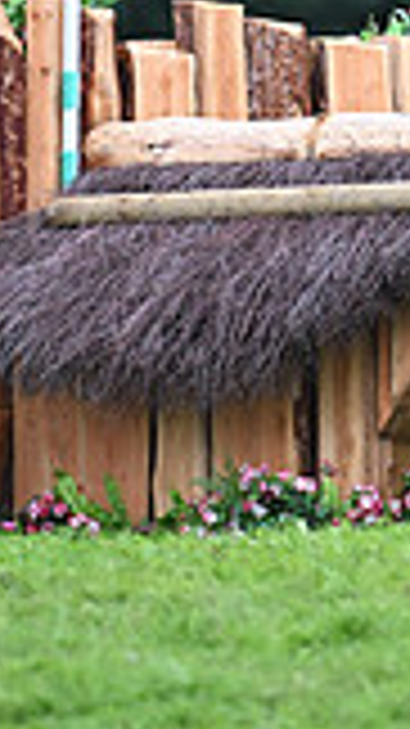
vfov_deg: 1.4
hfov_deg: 0.8
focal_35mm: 1500
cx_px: 874
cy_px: -43
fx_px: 29021
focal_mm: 400
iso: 1400
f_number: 5
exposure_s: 1/1600
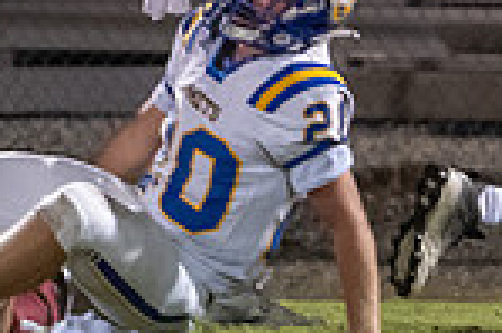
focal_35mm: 1416
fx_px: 19723
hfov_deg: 1.5
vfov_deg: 1.0
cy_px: 62
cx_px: 1017
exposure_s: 1/640
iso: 5000
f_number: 2.8
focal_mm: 200
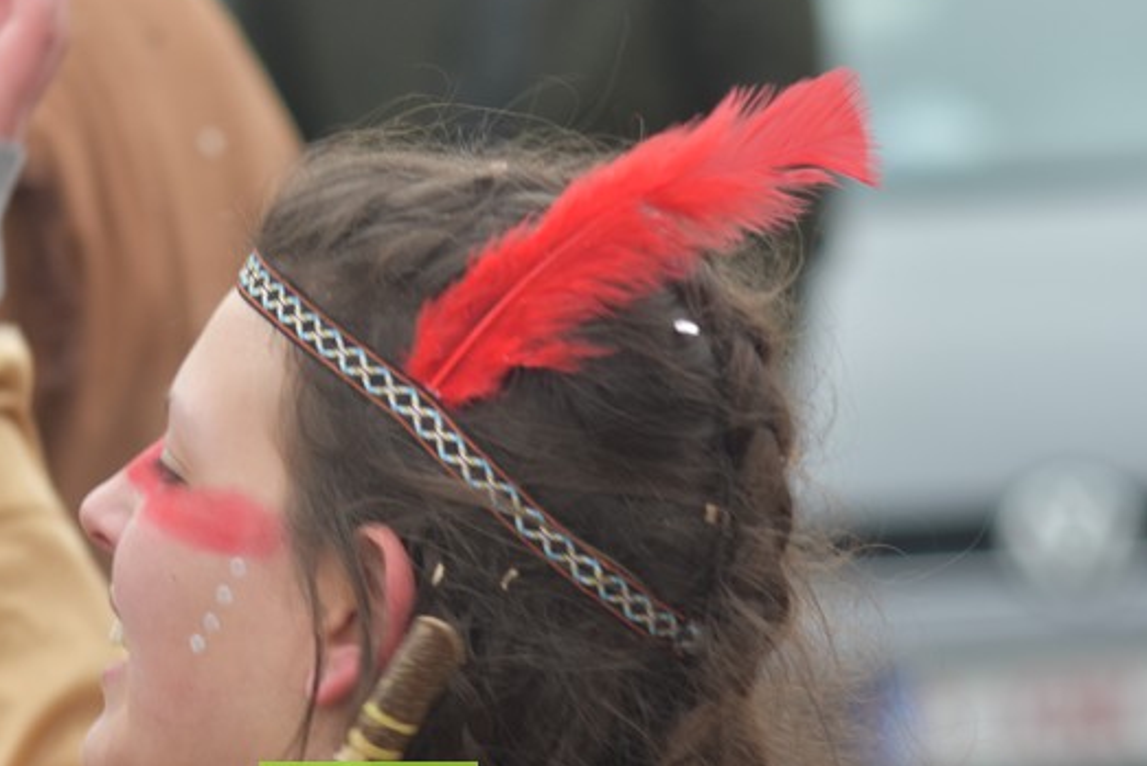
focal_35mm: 329
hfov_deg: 6.3
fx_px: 10485
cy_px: 190
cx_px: 368
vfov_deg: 4.2
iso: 320
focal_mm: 112
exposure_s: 1/160
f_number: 4
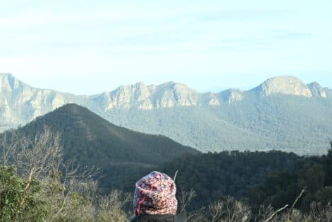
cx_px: -16
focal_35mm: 87
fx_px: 802
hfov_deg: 22.3
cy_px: 210
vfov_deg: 15.5
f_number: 16
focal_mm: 40
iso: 250
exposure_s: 1/30
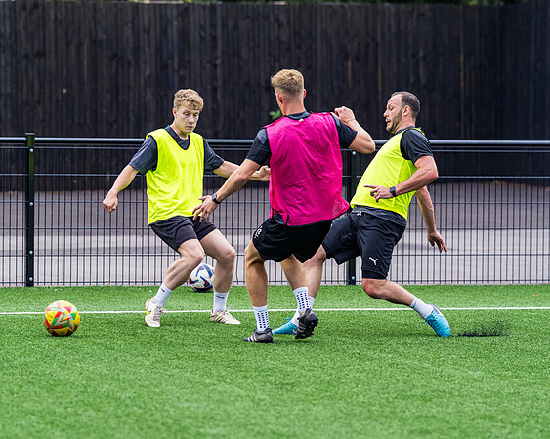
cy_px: 175
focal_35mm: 217
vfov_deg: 7.1
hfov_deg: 8.9
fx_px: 3535
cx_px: 282
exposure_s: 1/1000
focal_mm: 135
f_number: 2.5
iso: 1250
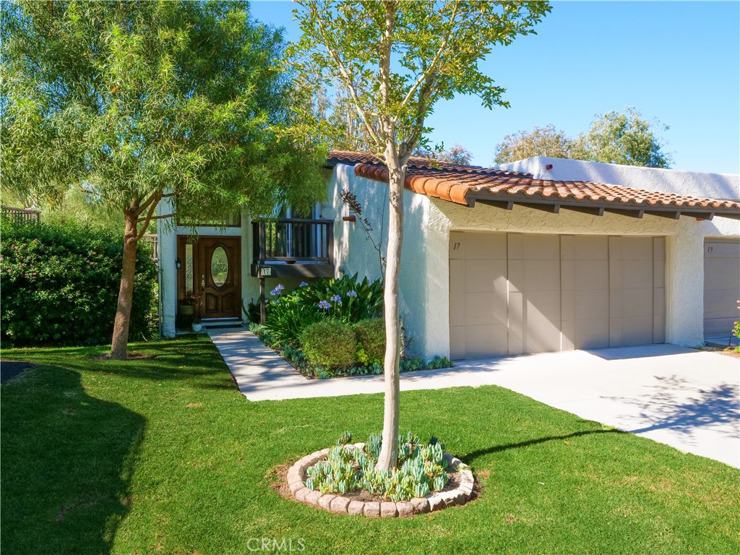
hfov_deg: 71.6
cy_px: 278
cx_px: 370
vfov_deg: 56.8
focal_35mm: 24
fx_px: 513
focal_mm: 12
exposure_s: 1/160
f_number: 11
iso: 400
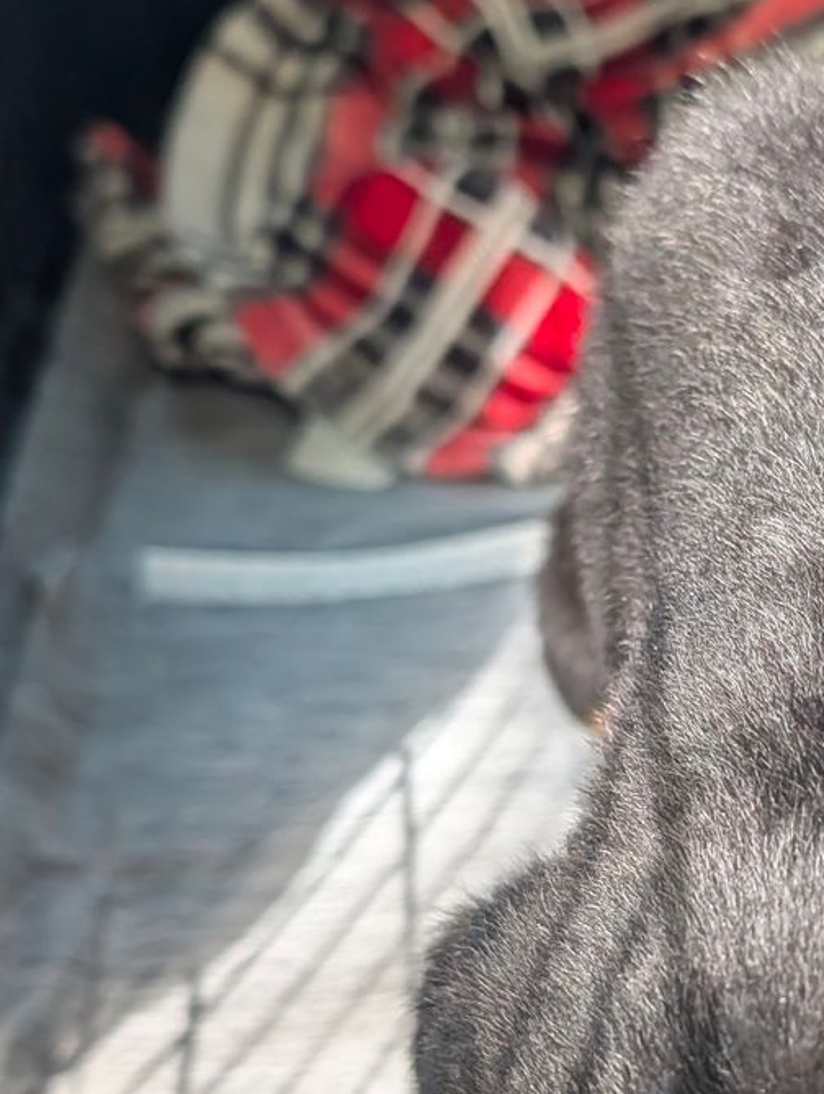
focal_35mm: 61
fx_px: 1931
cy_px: 765
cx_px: 863
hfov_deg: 22.9
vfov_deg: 31.3
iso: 815
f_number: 1.68
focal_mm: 6.9
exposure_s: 1/394
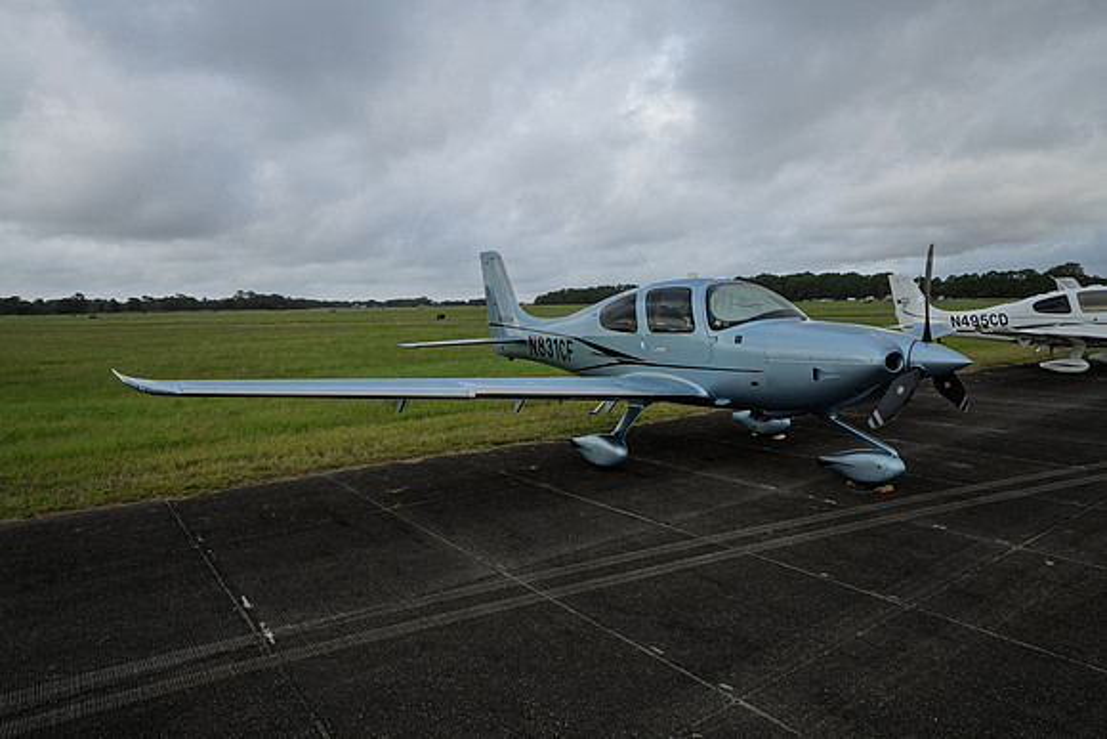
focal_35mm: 22
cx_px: 554
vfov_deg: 57.3
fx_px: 677
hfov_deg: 78.6
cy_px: 370
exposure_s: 1/500
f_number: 9
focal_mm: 22
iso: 2500
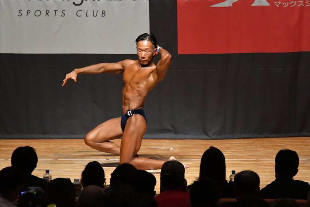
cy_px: 104
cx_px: 155
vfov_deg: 5.1
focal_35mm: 270
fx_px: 2324
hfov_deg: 7.6
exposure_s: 1/400
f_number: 5.6
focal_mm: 180
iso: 12800
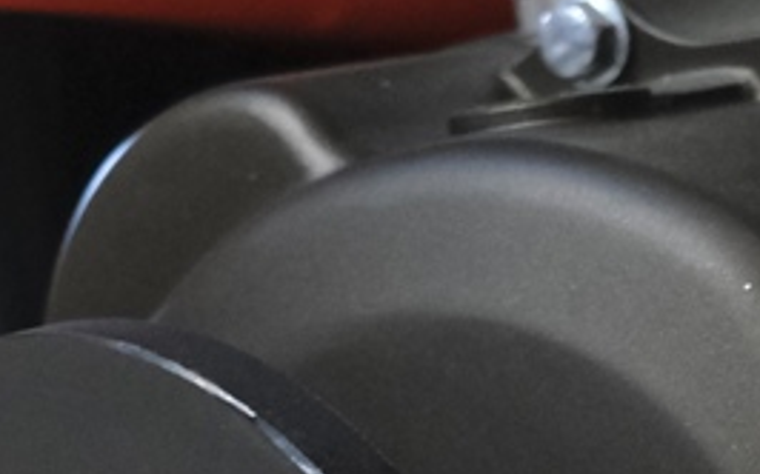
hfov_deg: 7.4
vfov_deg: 4.6
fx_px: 5838
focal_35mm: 282
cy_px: 507
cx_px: 834
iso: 2500
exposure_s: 1/100
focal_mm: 30.8
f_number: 4
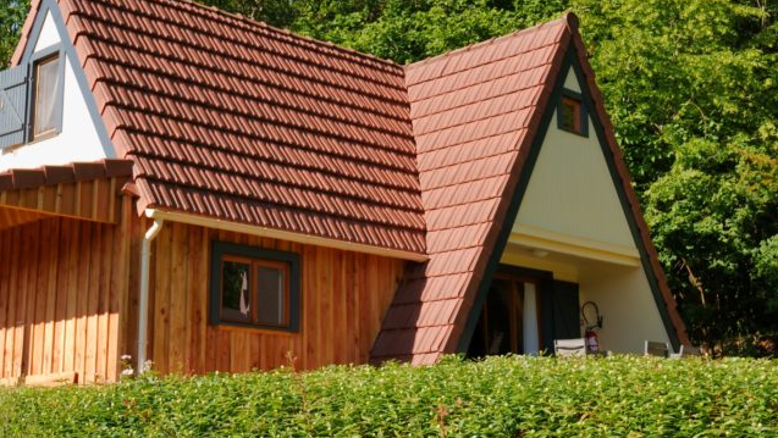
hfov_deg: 33.2
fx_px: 1300
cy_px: 183
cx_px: 316
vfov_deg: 19.1
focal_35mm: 63
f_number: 4.5
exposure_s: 1/500
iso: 100
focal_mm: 18
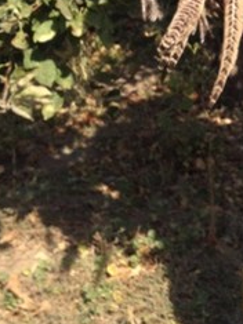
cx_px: 394
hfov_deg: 10.6
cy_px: 30
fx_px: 1255
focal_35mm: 134
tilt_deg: -14.9
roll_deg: -1.2
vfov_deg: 14.6
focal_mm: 4.28
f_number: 2.4
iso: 50
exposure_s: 1/690
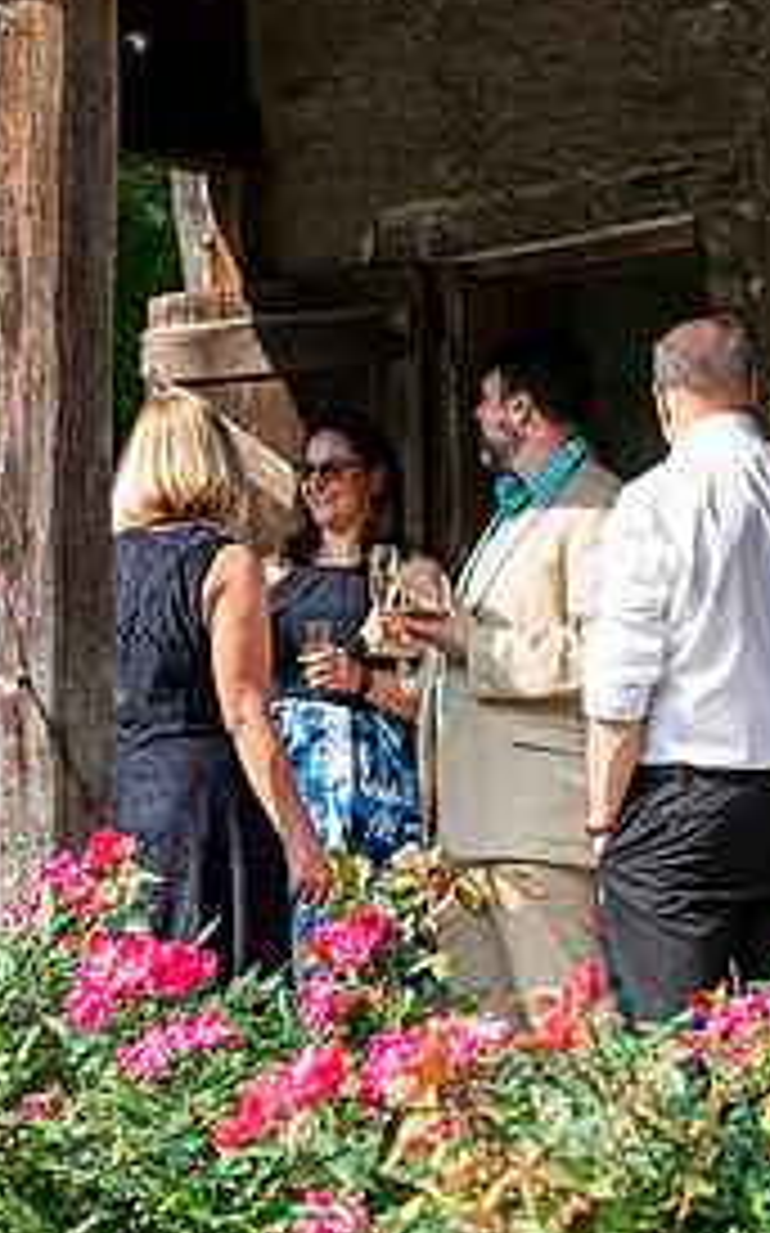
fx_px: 3630
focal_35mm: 108
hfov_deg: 12.1
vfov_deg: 19.3
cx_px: 342
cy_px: 479
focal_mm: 50
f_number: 3.5
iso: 400
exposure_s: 1/1000
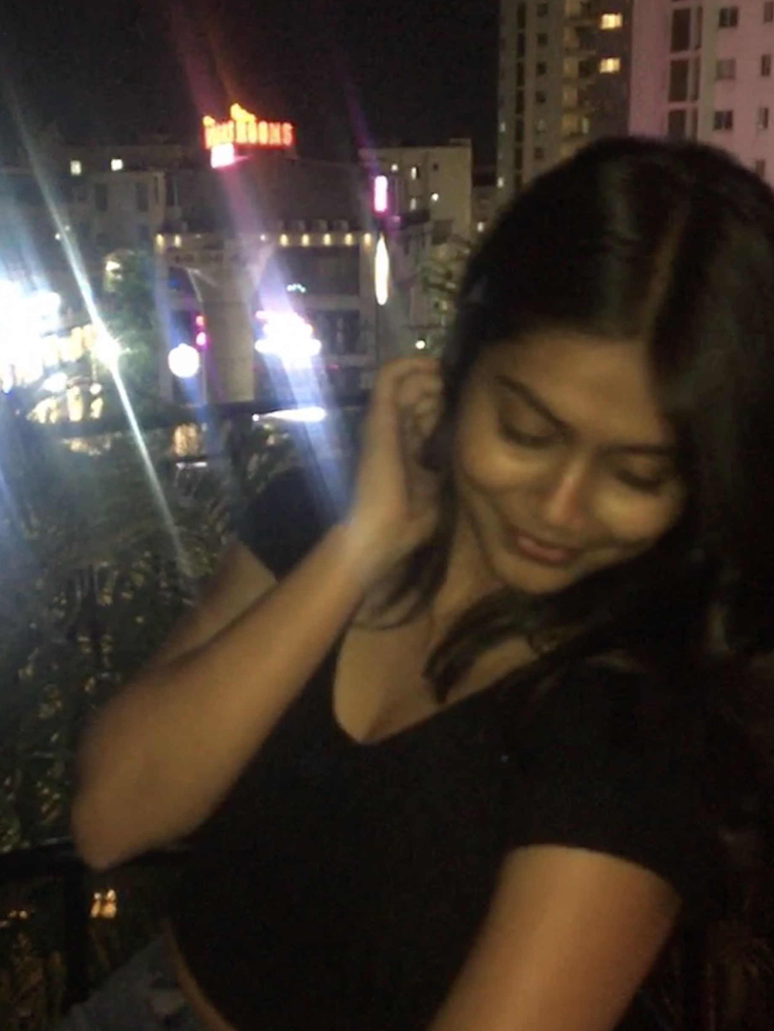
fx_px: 1431
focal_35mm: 48
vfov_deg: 39.6
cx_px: 307
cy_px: 567
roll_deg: +0.6
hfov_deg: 30.2
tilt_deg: -12.8
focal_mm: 4.15
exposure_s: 1/17
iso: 100
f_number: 2.2
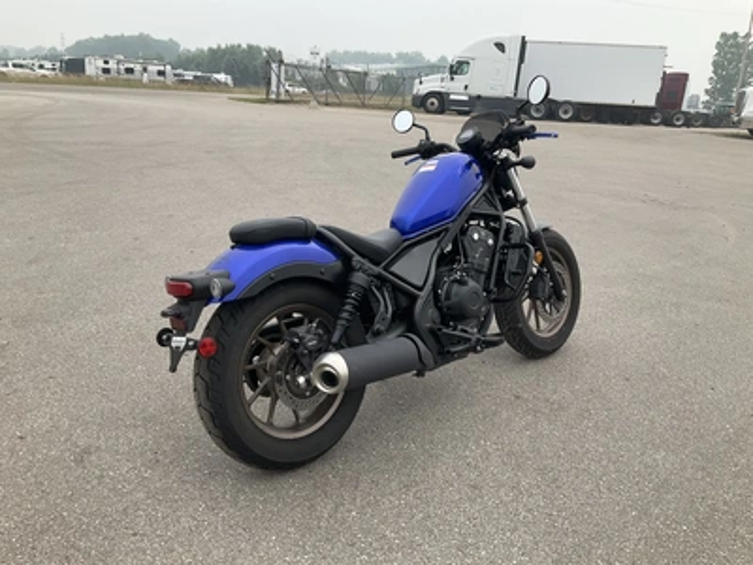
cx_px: 376
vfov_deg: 48.2
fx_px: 631
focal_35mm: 29
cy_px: 282
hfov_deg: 61.7
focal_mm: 3
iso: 25
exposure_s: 1/1195
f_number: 1.8
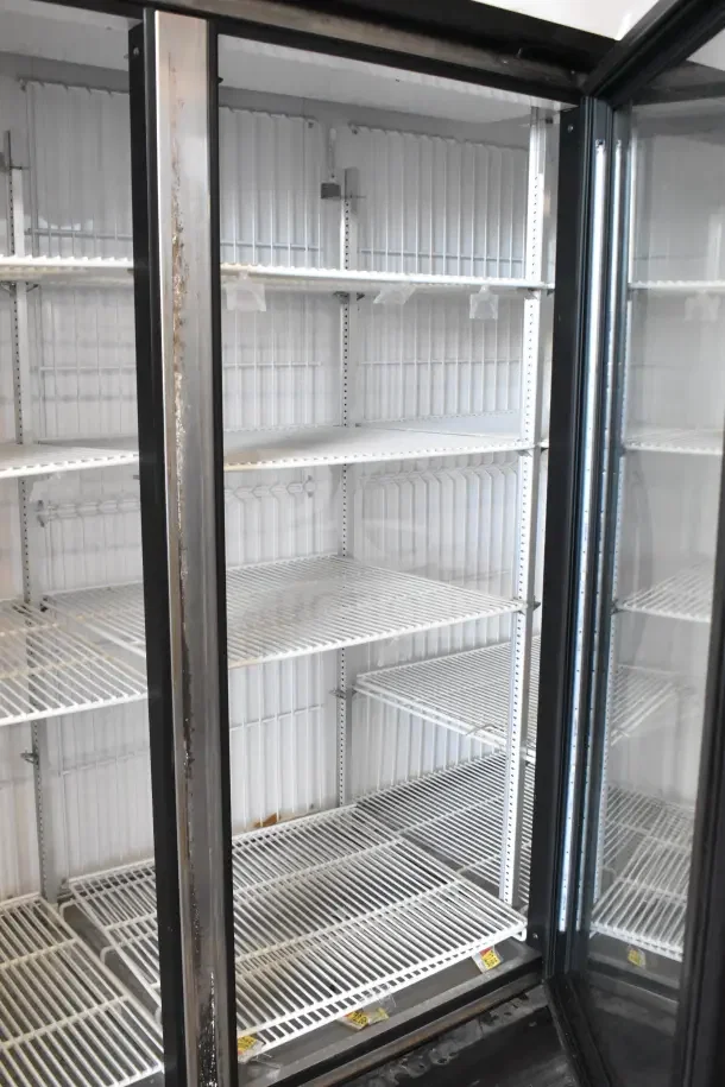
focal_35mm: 34
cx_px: 362
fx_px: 1042
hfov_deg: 38.4
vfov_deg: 55.1
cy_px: 544
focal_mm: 23
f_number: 7.1
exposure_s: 1/200
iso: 6400
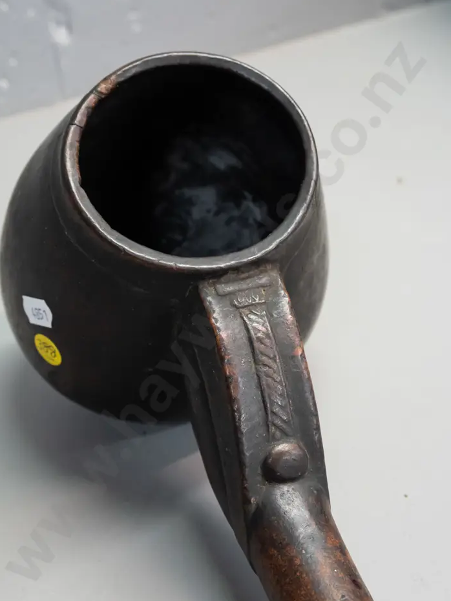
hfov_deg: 26.6
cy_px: 315
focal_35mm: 55
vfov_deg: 34.9
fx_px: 956
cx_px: 215
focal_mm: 25
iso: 3200
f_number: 5
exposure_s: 1/80
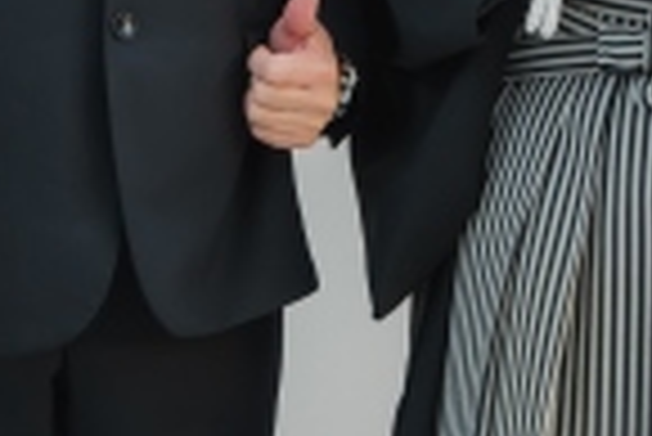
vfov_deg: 5.9
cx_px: 1088
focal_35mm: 231
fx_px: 4188
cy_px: -303
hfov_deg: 8.6
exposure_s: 1/125
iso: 400
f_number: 4
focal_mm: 42
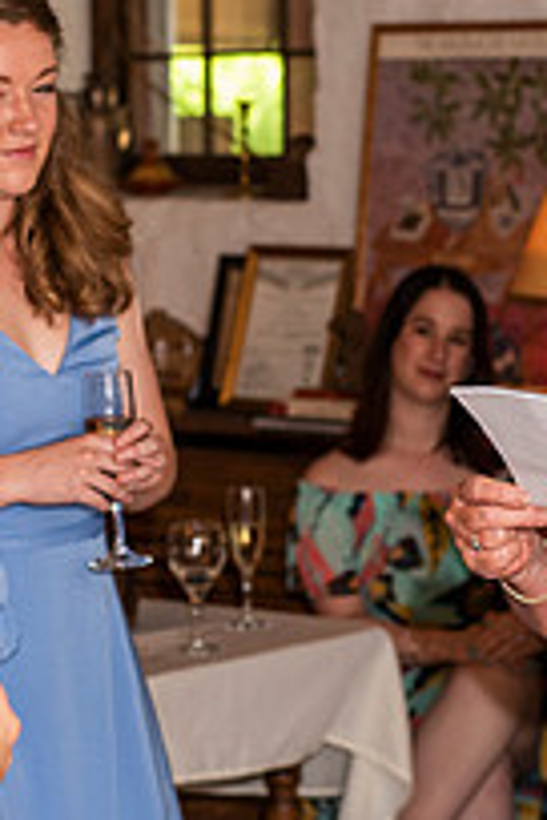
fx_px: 3236
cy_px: 384
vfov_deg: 14.4
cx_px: 298
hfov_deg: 9.7
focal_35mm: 142
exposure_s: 1/100
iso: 500
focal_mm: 50
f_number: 3.2
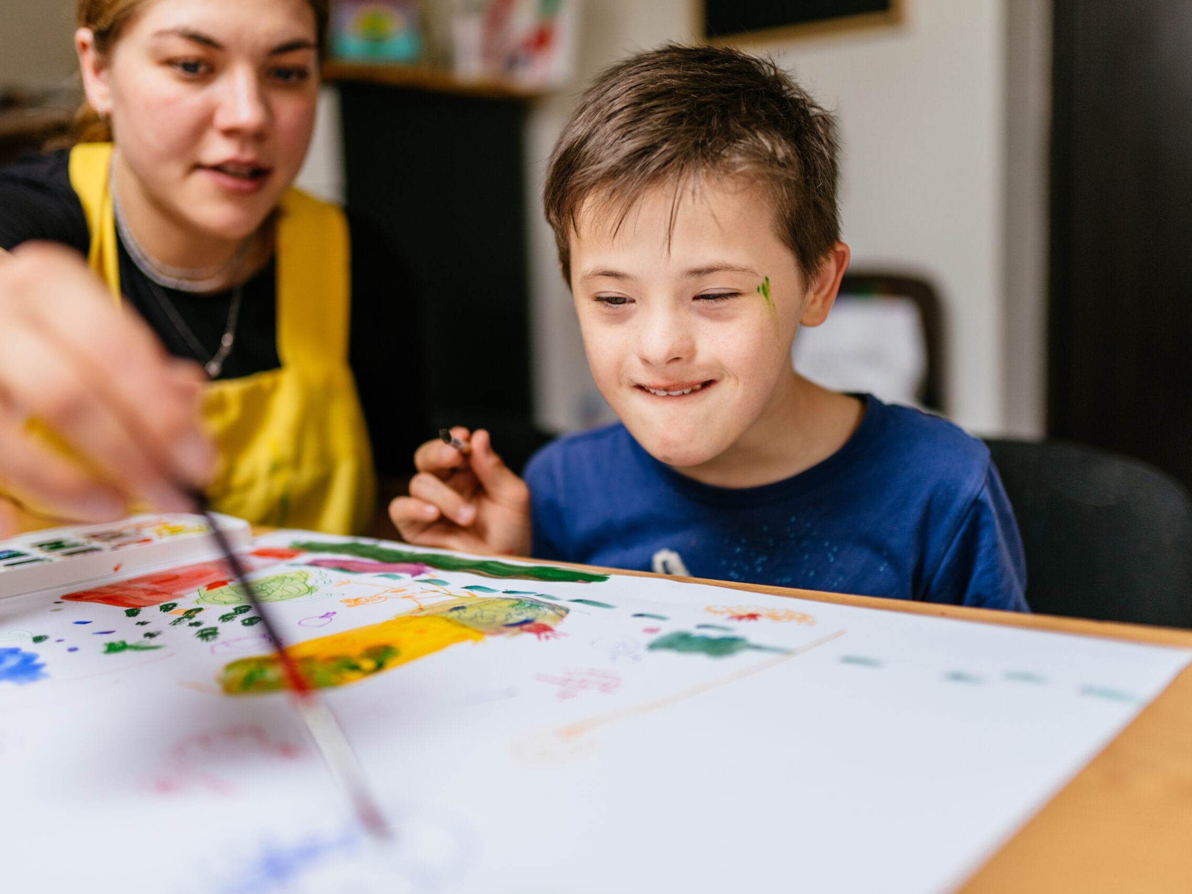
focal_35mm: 38
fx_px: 1308
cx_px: 580
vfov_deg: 37.7
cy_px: 448
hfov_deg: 49.0
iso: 400
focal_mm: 35
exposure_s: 1/500
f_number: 1.4
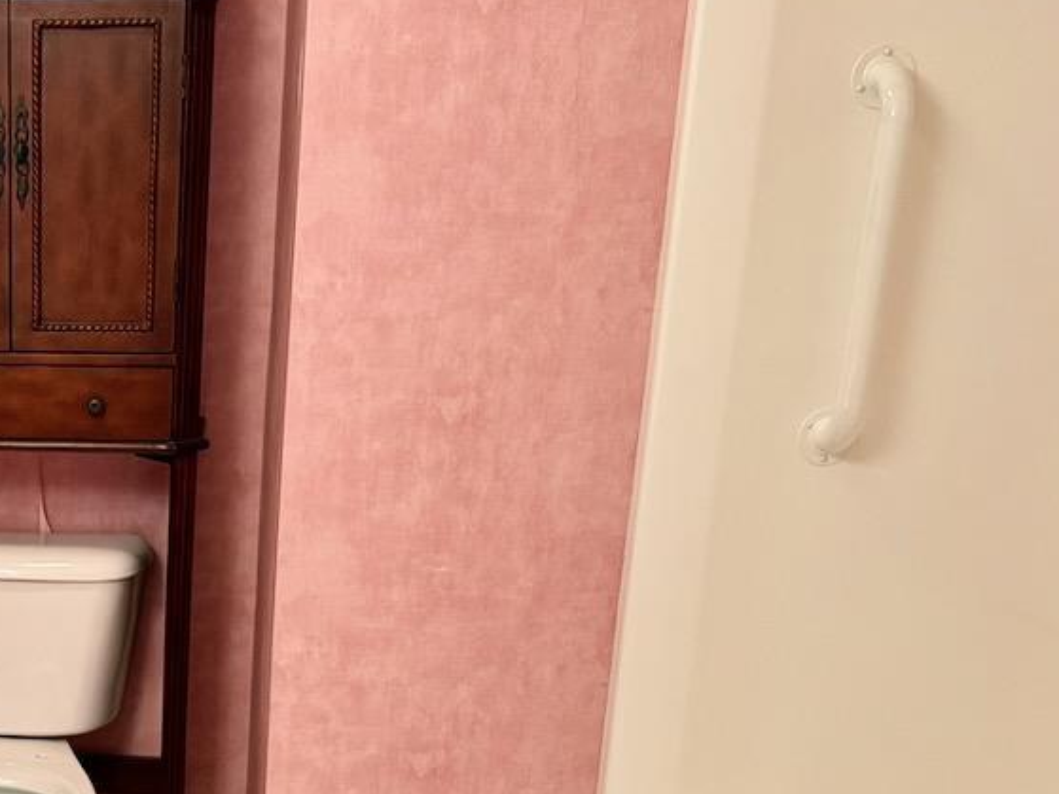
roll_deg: -0.8
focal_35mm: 55
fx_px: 1682
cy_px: 677
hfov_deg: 32.4
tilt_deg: -18.9
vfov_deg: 25.9
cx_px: 17
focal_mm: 6.76
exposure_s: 1/60
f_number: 1.78
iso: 250
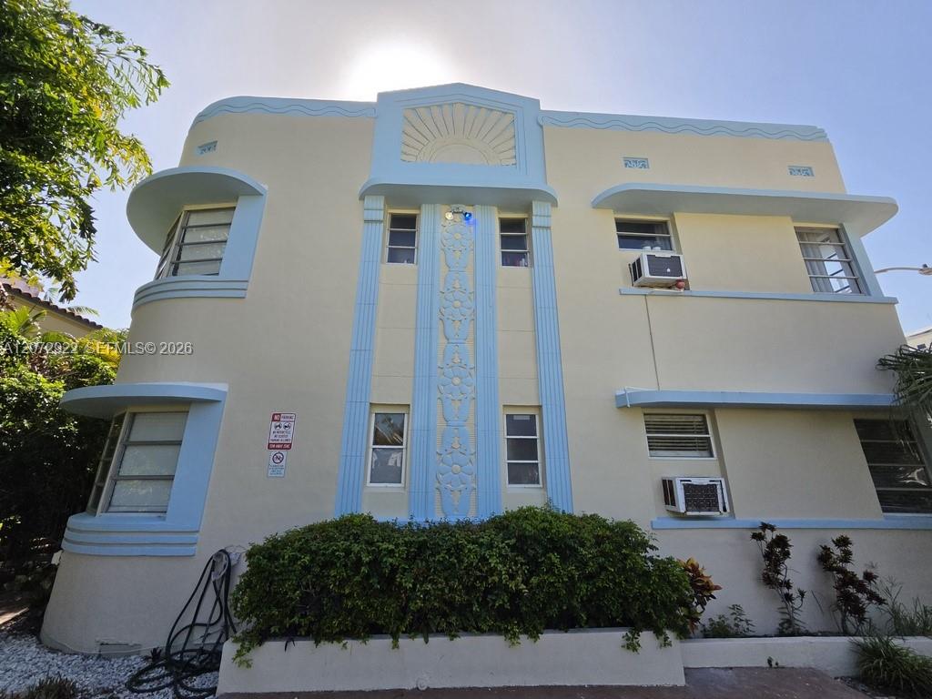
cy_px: 350
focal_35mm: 13
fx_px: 350
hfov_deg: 106.2
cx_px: 466
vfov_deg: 89.9
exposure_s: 1/3042
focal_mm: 2.2
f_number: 2.2
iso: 100
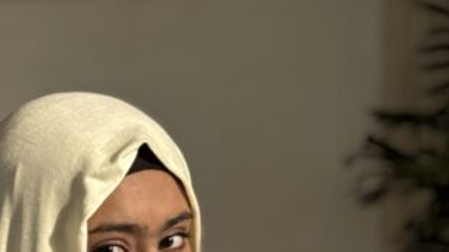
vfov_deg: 8.7
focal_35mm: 135
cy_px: 434
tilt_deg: -8.8
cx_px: 87
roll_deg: +1.1
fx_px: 1606
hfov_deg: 15.8
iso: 64
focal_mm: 6.76
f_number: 1.78
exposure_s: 1/2252
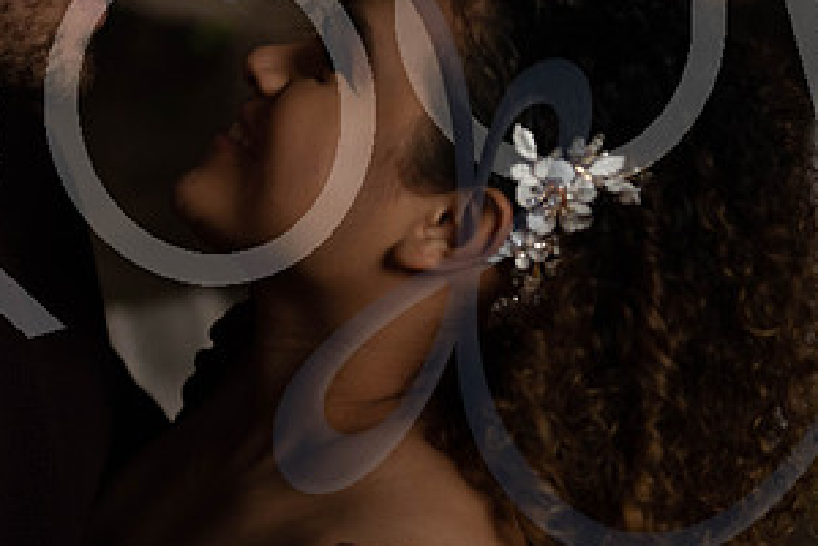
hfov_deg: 18.2
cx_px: 210
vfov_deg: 12.2
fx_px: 2545
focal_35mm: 112
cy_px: 127
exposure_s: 1/60
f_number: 2.8
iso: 640
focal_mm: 58
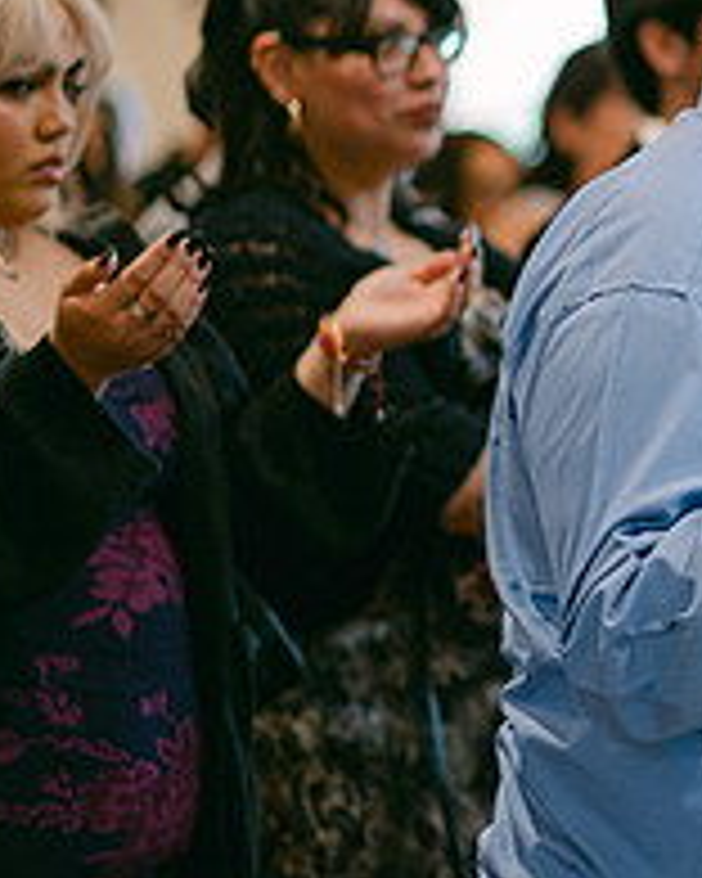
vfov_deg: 8.1
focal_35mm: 237
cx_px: 1030
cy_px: 275
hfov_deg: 6.4
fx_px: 6155
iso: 320
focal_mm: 85
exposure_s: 1/125
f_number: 1.8
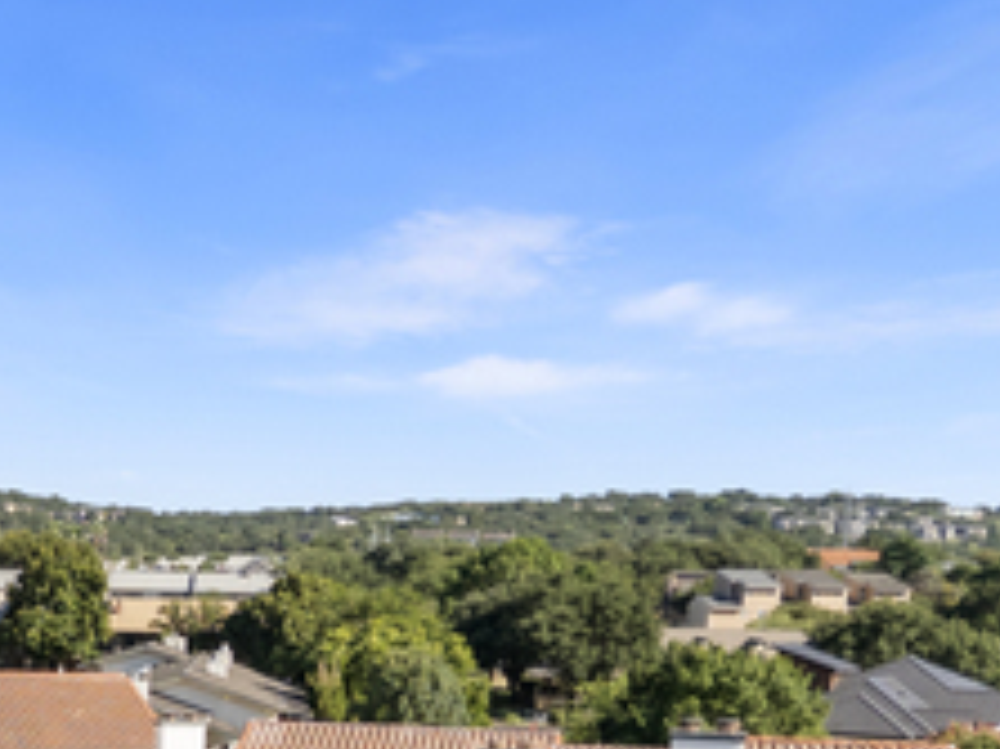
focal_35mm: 69
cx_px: 85
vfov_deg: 20.2
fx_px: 1992
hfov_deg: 27.1
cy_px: 848
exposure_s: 1/2500
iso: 120
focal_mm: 6.72
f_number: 1.7
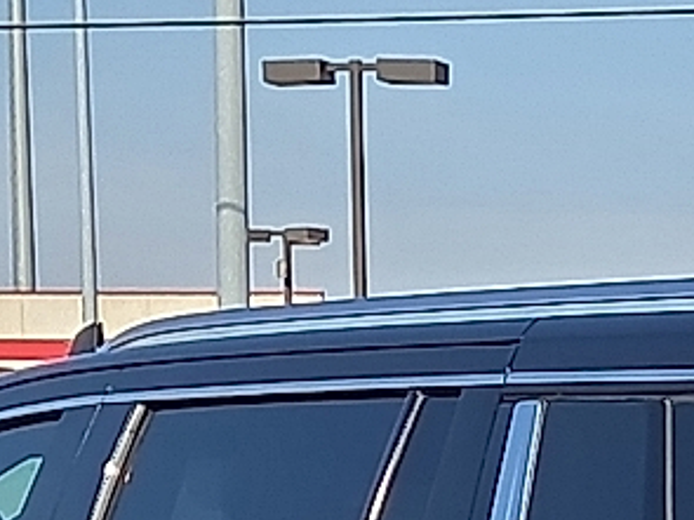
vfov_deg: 6.6
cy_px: 1146
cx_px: 1082
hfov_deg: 8.9
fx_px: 4349
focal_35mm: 217
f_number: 1.8
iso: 25
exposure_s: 1/1111
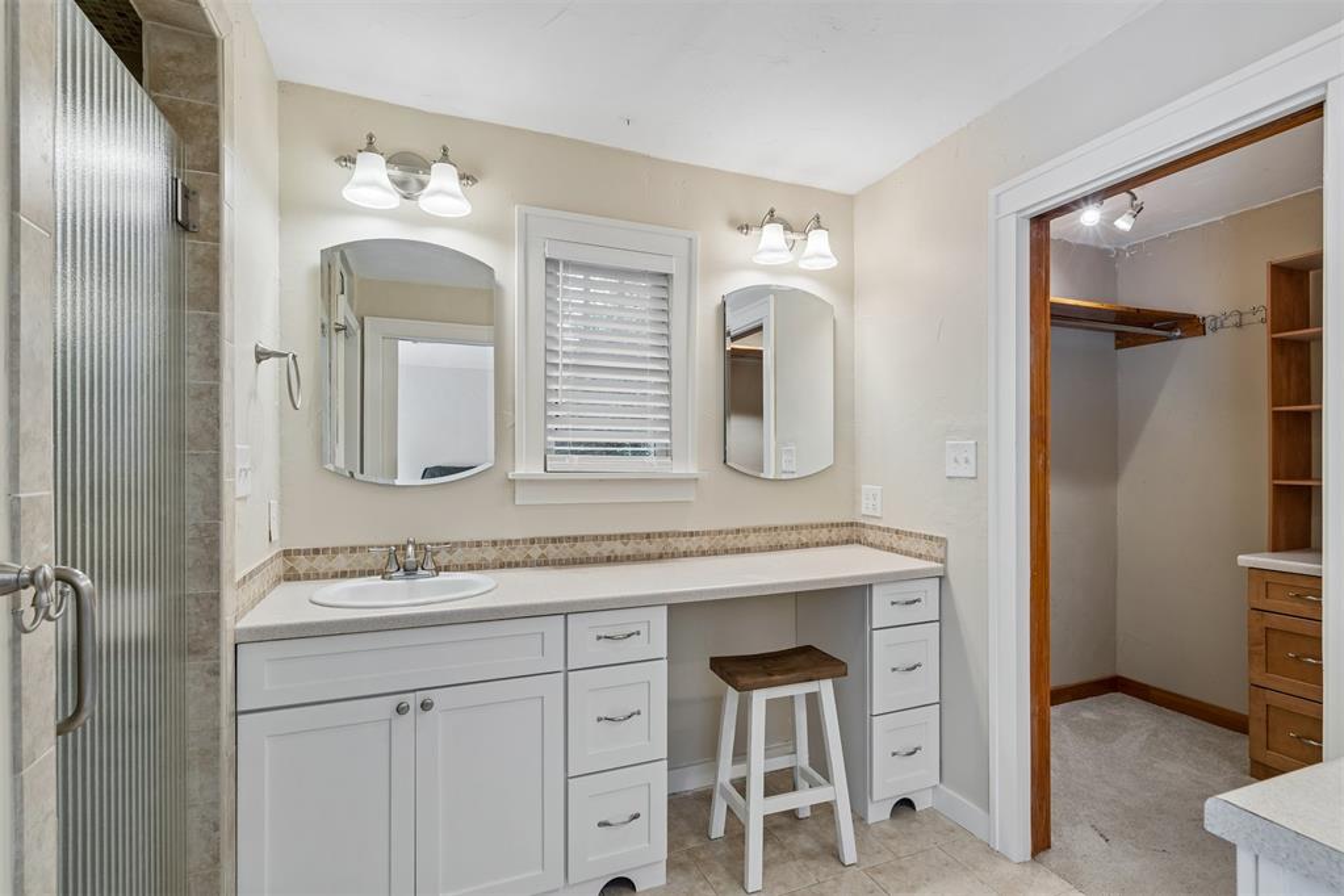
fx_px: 597
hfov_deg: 96.7
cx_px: 672
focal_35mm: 16
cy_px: 448
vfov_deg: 73.7
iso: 200
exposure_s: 1/20
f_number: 8
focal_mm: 16
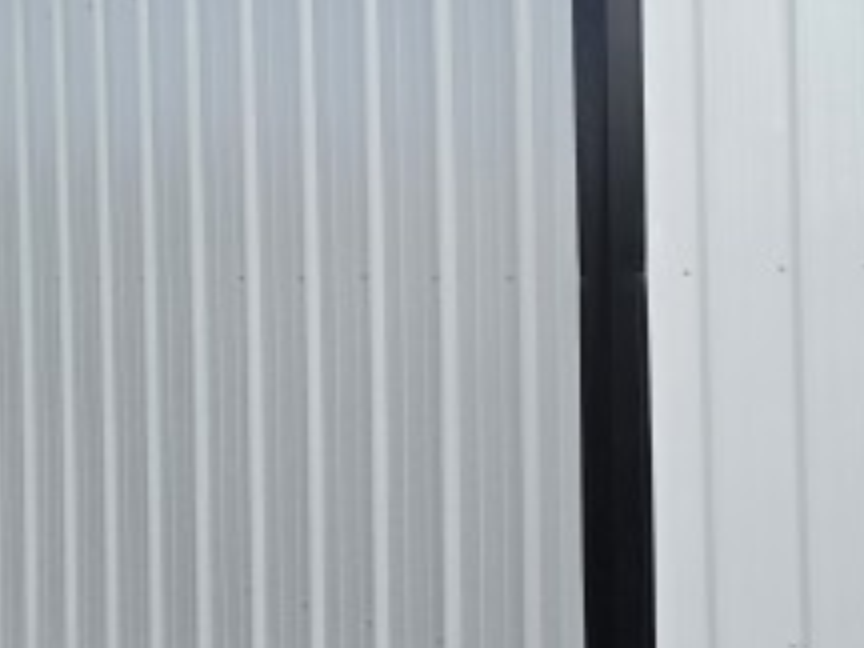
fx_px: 1697
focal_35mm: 68
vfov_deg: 21.6
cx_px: 660
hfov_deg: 28.1
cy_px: 244
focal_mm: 6.3
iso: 80
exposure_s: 1/3042
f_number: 1.7
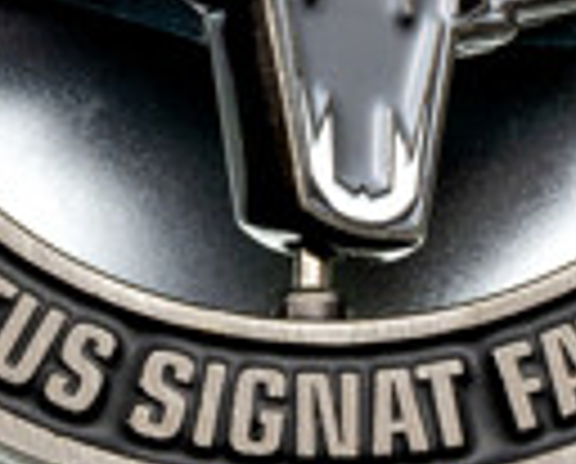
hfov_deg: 4.2
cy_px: -167
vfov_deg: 3.4
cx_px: 351
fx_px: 7877
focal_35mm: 461
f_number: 22
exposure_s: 1/15
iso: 200
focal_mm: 70
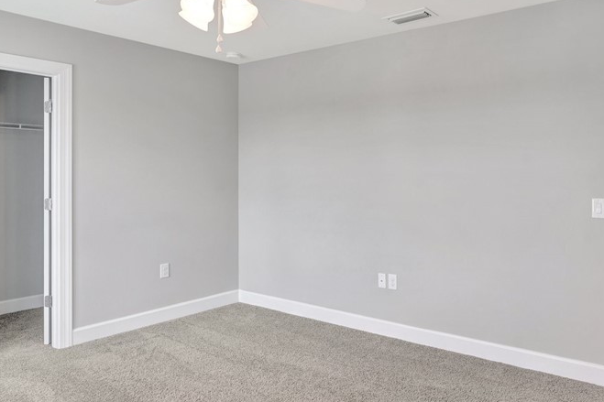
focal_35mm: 28
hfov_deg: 64.7
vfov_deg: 46.3
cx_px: 372
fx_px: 470
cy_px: 180
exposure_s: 1/10
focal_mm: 17
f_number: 8
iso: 500
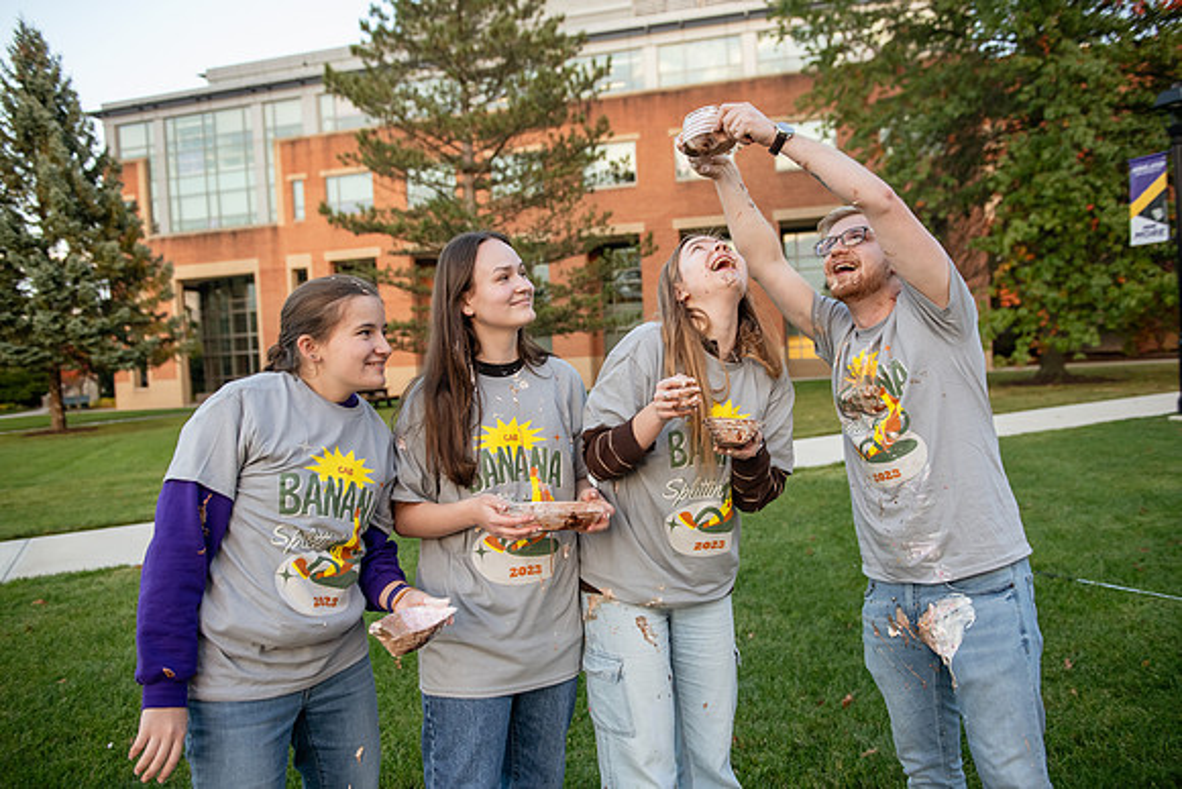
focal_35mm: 28
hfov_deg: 65.5
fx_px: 920
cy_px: 394
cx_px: 591
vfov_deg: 46.4
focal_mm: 28
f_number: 3.2
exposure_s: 1/320
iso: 800
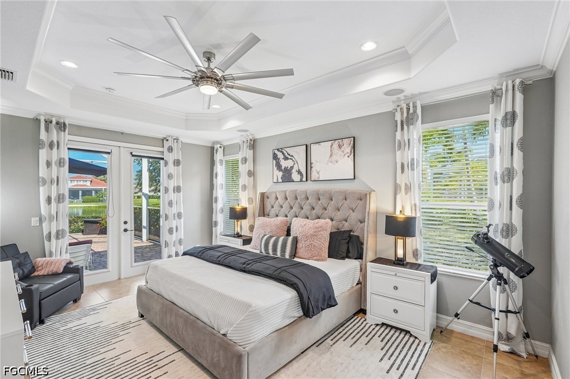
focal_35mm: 16
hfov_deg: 96.8
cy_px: 190
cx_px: 285
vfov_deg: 73.7
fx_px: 253
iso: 400
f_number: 8
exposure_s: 1/20
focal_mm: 16
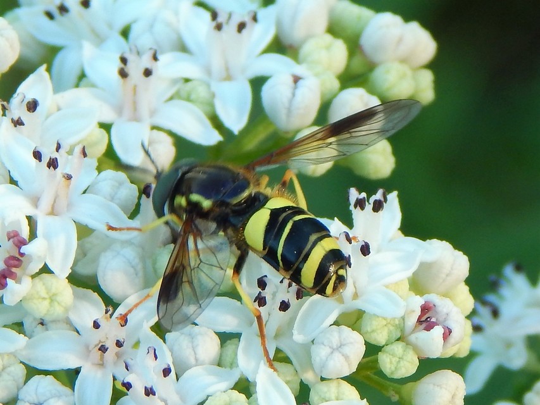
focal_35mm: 131
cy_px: 202
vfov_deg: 11.3
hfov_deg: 15.1
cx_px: 270
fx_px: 2044
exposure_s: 1/125
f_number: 4.8
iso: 125
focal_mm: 23.4
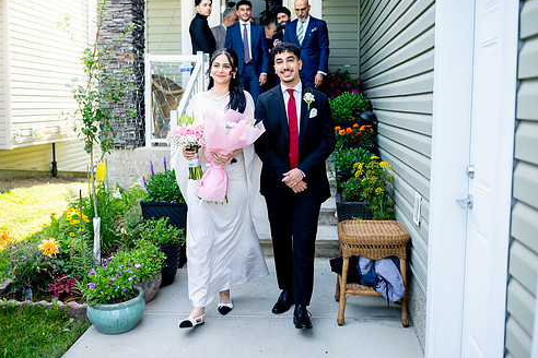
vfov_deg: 39.9
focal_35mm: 33
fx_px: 493
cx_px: 279
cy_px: 154
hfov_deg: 57.2
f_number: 2
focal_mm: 28
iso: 200
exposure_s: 1/400
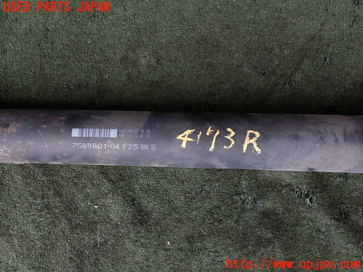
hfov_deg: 69.4
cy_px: 136
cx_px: 182
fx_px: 262
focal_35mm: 25
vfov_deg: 54.9
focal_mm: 4.5
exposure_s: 1/160
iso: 100
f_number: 2.8
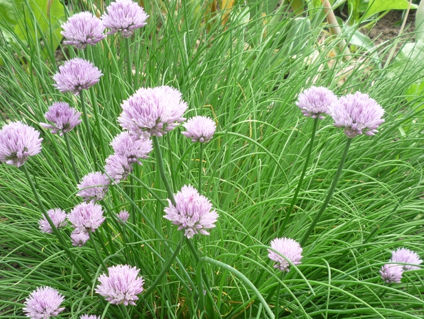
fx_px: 649
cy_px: 218
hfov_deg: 36.2
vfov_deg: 27.3
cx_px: 221
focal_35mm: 53
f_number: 3.3
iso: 100
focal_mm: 5.2
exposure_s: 1/60
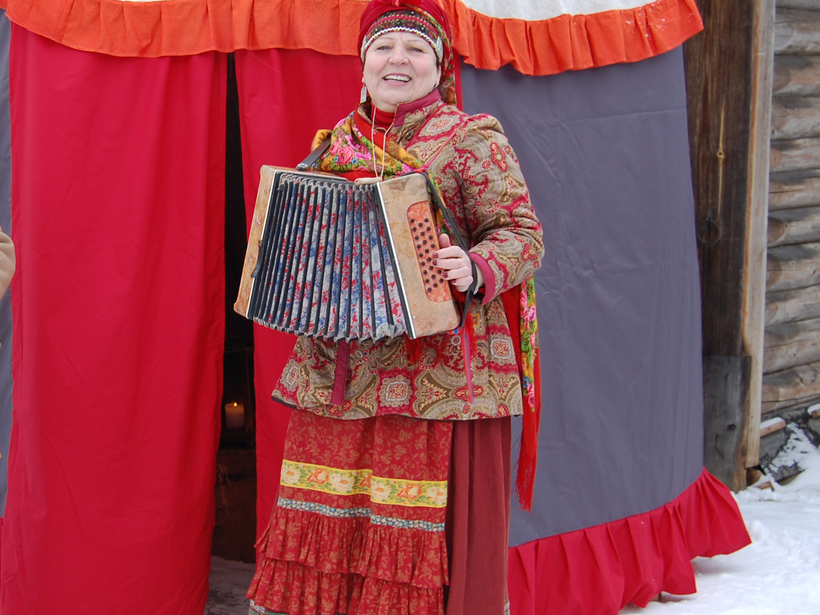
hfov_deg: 23.8
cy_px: 309
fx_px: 1919
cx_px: 196
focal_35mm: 81
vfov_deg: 18.2
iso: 200
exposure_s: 1/125
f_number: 5.6
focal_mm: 32
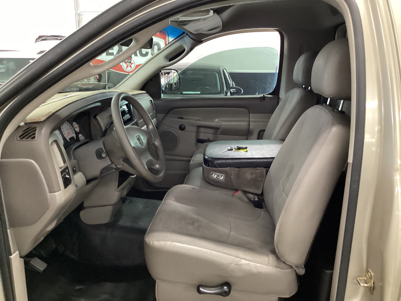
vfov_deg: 45.4
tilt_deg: -16.4
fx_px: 359
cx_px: 200
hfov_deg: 58.4
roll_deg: -1.2
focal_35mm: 31
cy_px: 150
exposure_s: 1/30
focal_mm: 3.3
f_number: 2.4
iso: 500
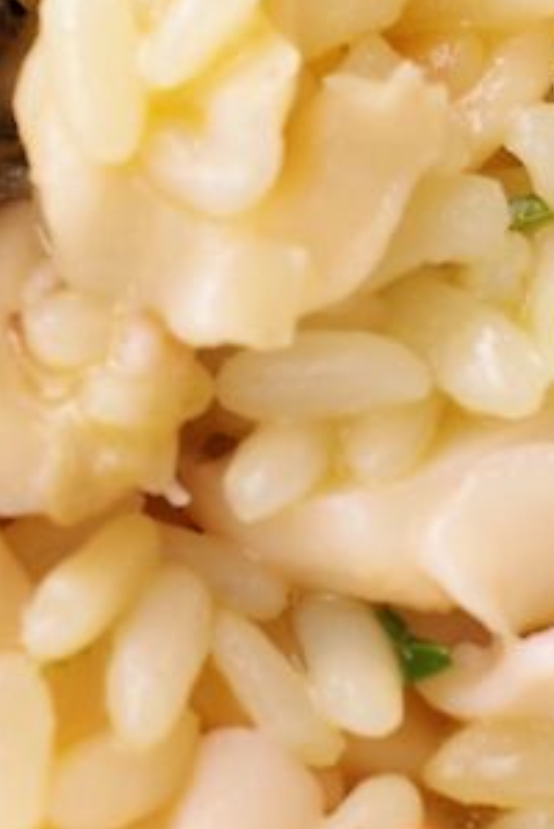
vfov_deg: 5.1
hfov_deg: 3.4
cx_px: 105
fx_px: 9234
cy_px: -186
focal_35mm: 401
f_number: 6.3
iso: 200
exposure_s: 1/200
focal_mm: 50
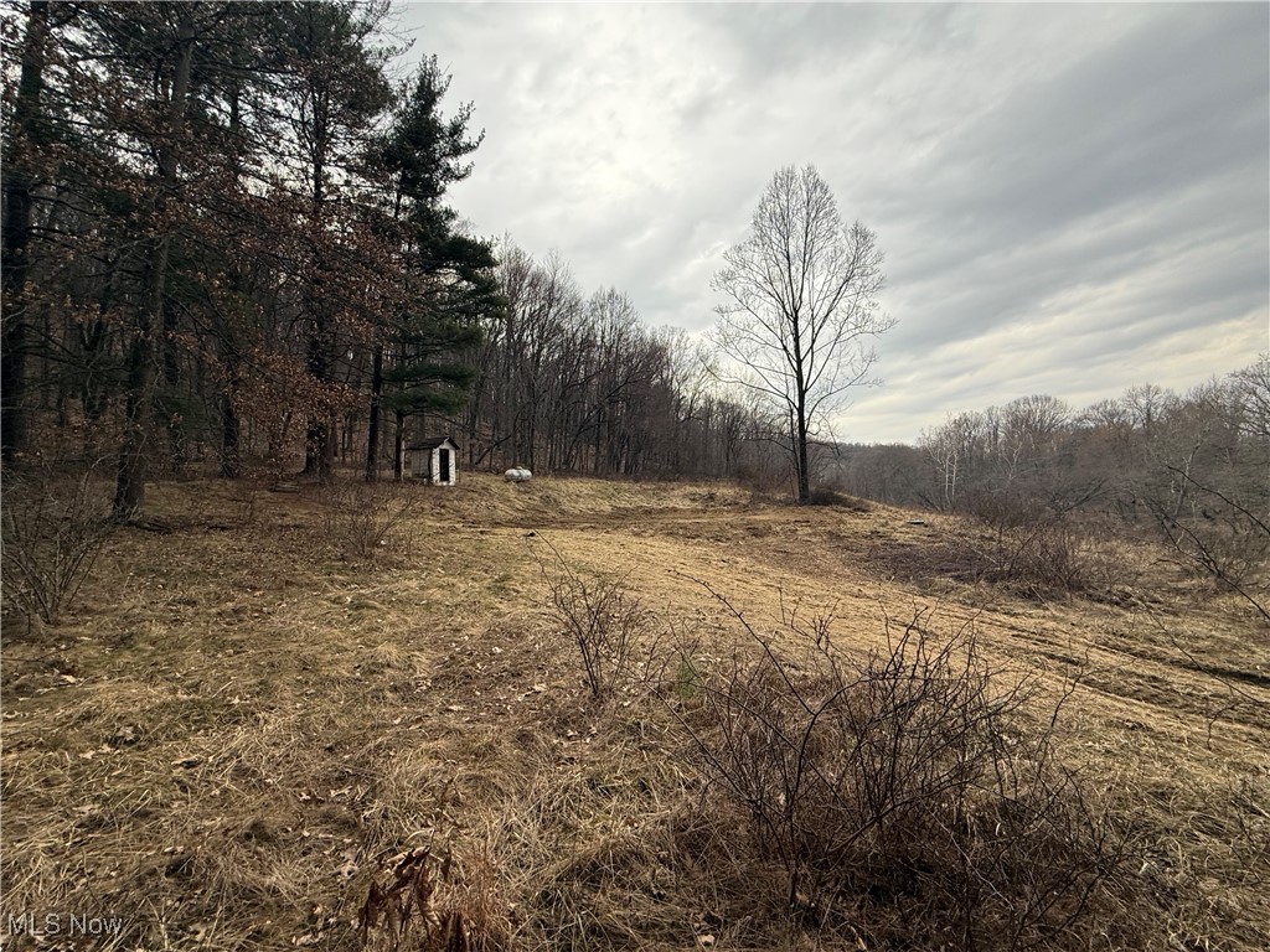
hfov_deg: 102.1
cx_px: 635
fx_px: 514
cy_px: 476
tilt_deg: +2.4
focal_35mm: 14
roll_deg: +2.9
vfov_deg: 85.7
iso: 50
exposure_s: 1/134
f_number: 2.2
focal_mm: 2.22
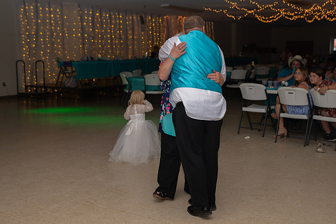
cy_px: 106
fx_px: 433
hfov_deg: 42.4
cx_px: 168
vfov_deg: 29.0
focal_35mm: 46
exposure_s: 1/125
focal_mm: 38
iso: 800
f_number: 3.5
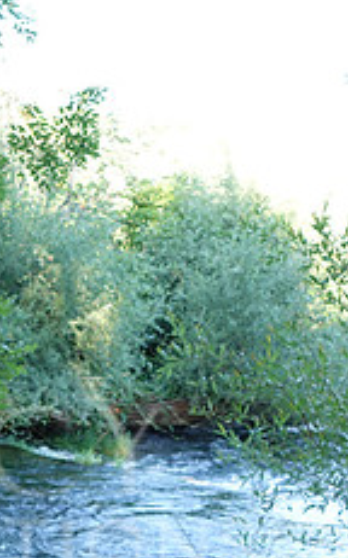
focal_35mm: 82
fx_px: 1247
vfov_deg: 25.0
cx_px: -304
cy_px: 400
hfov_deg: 13.9
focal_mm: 12.39
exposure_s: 1/80
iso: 125
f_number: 3.2
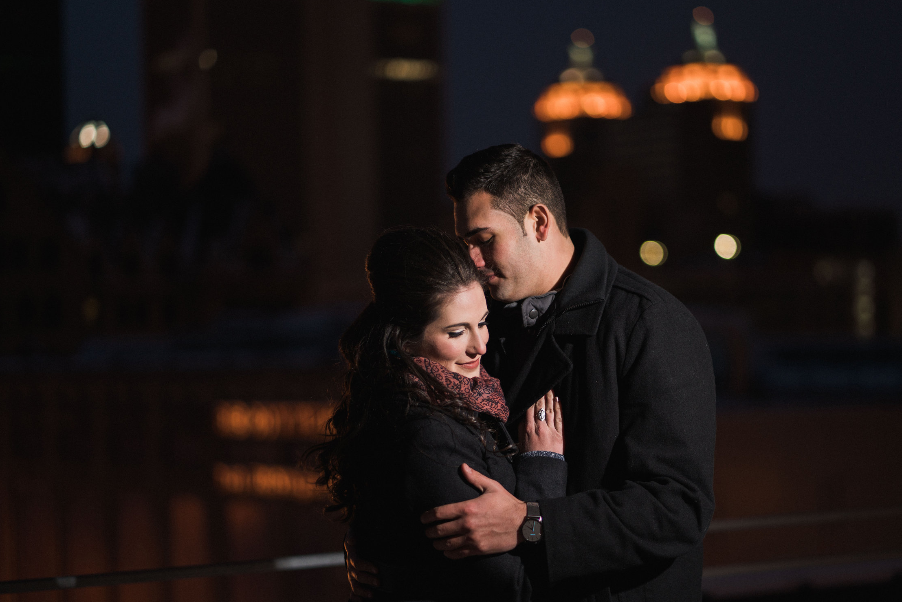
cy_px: 318
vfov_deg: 14.3
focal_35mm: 96
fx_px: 2406
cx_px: 502
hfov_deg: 21.2
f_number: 1.8
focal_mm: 85
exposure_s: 1/100
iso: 400
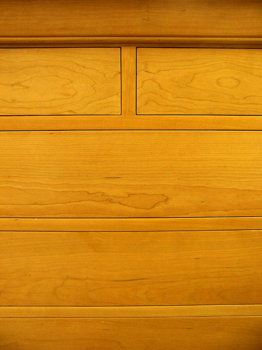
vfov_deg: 55.4
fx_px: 333
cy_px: 175
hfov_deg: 42.9
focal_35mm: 33
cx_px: 131
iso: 140
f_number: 3.4
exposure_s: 1/10
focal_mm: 5.5
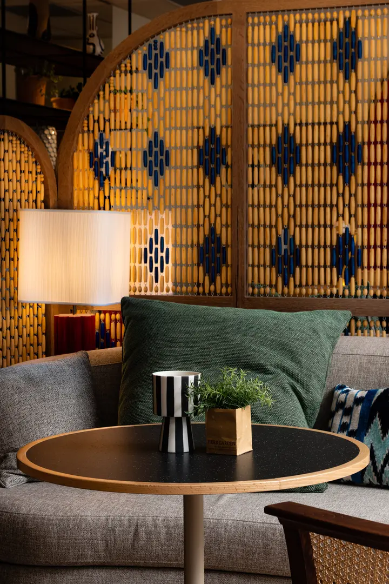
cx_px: 194
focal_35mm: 75
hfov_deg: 18.2
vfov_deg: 27.0
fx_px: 1216
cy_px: 292
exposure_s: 1/15
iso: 200
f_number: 11
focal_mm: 50
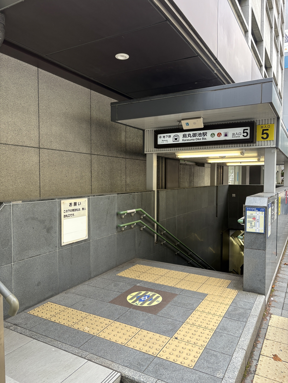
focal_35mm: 26
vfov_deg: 67.3
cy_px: 192
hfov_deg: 53.1
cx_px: 144
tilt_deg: -2.8
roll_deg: +0.0
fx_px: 288
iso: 40
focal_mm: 5.96
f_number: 1.6
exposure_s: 1/178
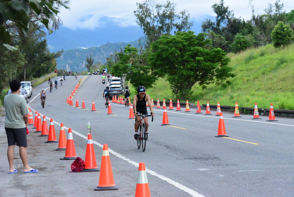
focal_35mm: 122
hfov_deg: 16.8
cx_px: 147
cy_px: 98
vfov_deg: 11.3
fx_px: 997
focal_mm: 122
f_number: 13
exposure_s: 1/2500
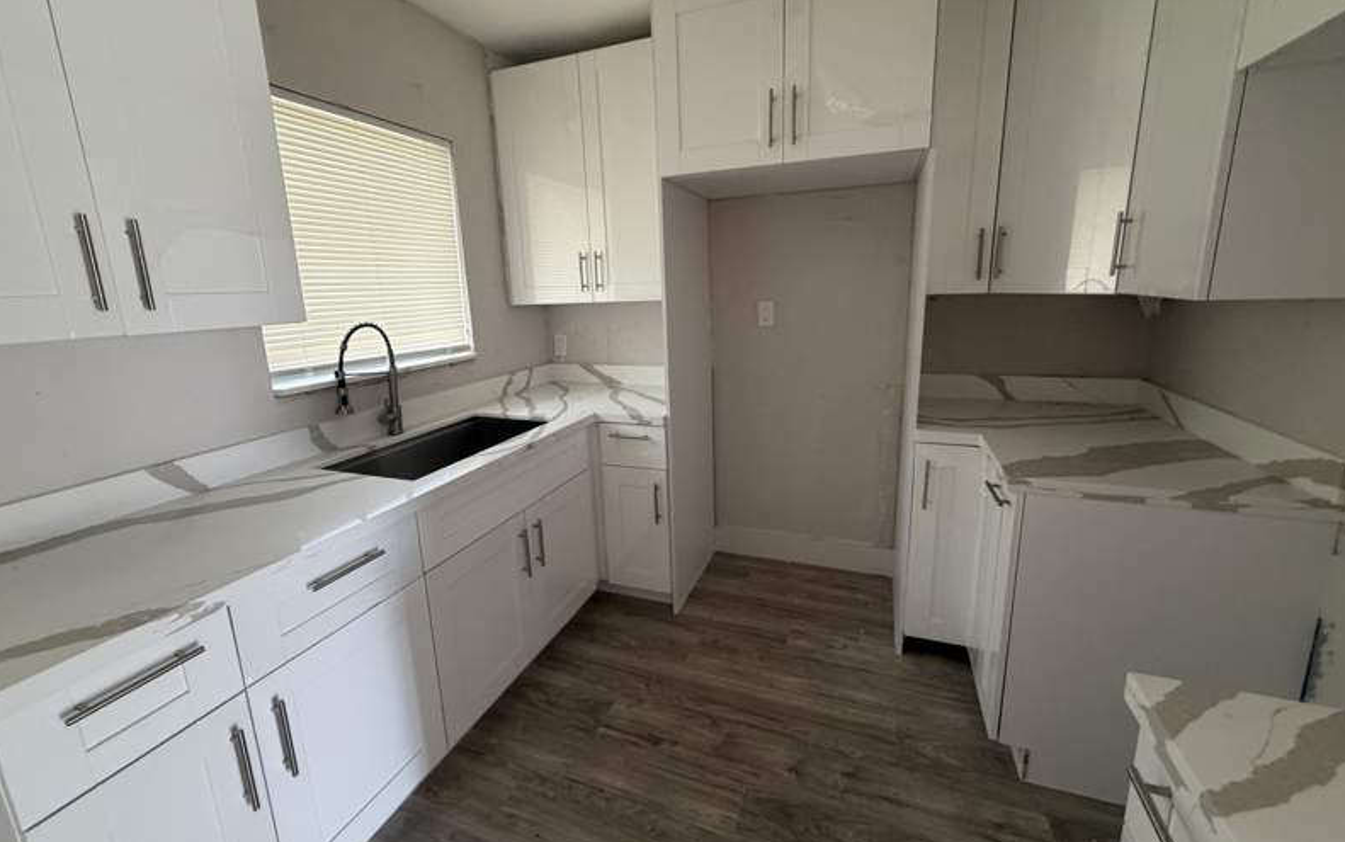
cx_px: 675
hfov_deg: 101.4
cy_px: 396
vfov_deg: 74.8
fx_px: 550
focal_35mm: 15
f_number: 2.2
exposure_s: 1/61
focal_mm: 2.22
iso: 320
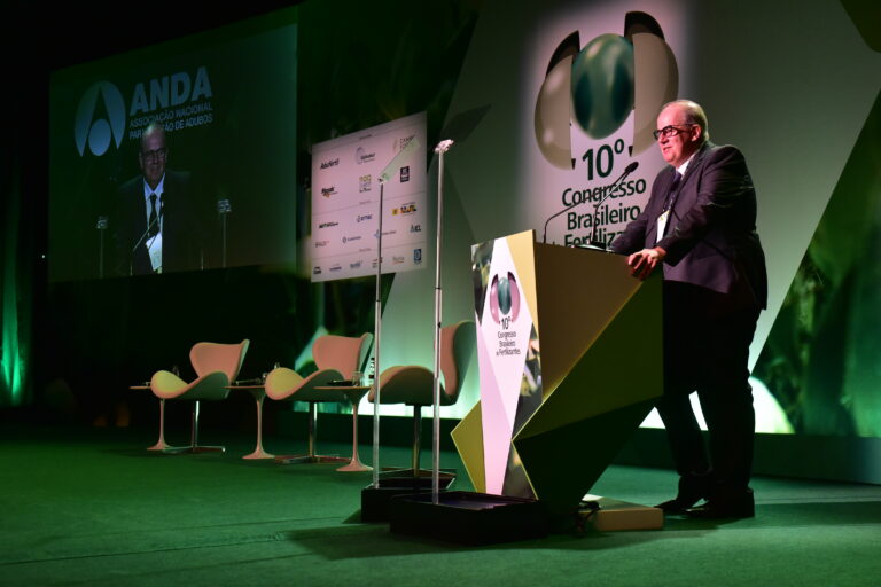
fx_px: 1175
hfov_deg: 41.1
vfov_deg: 28.1
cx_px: 440
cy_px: 294
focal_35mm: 48
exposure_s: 1/200
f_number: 4.5
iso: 3200
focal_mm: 48
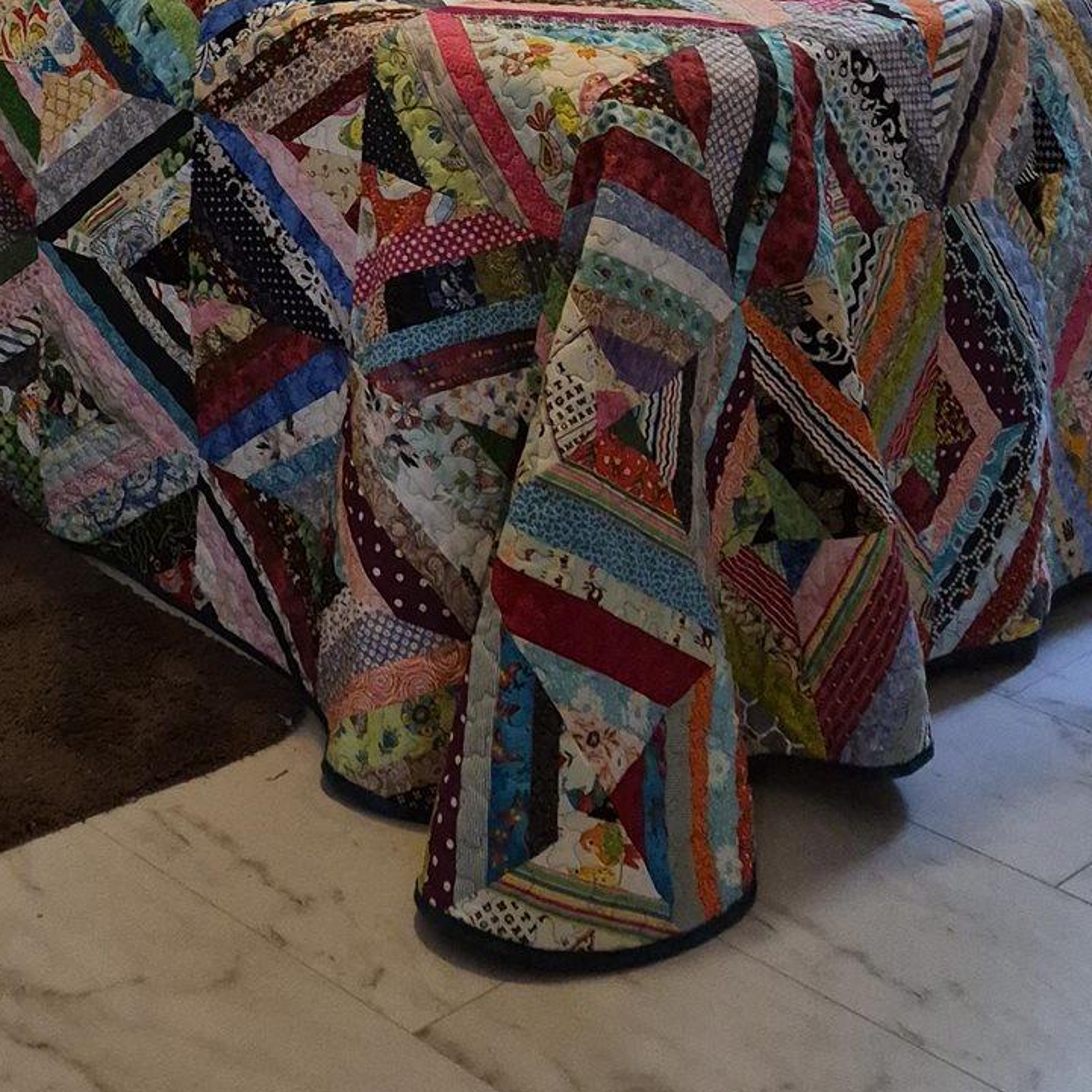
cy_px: -257
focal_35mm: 65
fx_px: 2320
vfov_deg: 23.9
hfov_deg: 25.4
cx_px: 50
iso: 800
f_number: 1.8
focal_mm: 5.4
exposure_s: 1/120
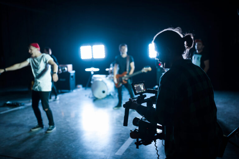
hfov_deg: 54.5
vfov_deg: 37.8
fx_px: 232
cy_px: 80
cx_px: 120
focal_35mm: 35
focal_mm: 35
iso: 1000
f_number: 1.6
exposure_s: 1/125
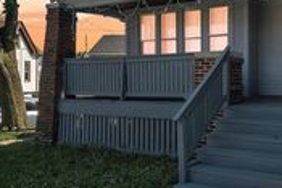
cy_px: 54
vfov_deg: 33.0
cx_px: 250
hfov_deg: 44.4
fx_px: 314
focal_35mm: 40
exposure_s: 1/400
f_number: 9
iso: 400
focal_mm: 14
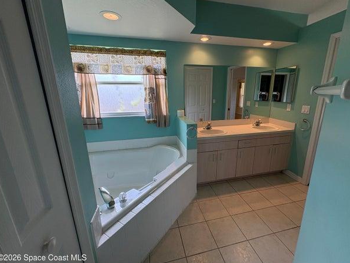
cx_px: 185
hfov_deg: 98.1
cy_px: 130
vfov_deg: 81.8
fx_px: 152
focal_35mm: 15
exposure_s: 1/130
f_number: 2.2
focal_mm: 2.22
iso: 125
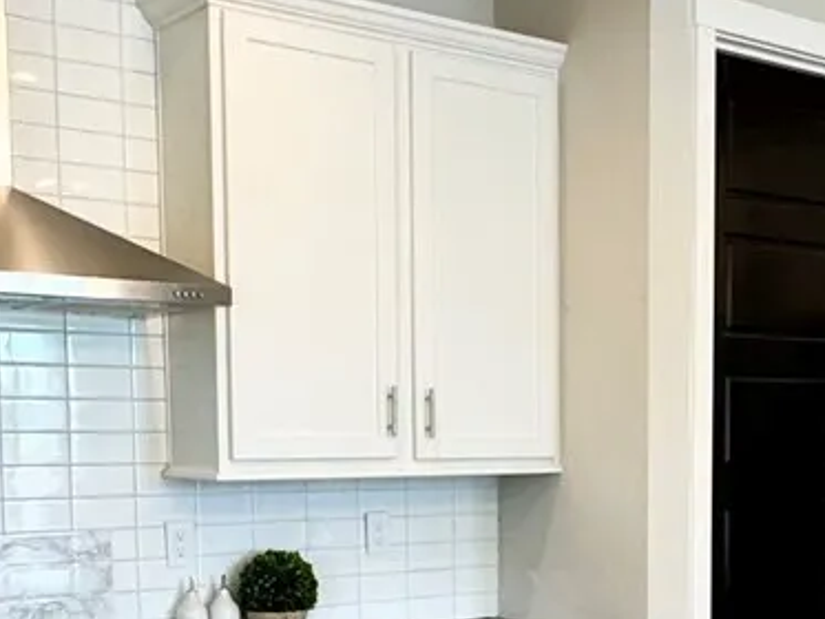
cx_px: 628
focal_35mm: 60
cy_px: 575
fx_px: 1430
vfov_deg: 23.7
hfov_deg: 31.5
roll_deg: +0.2
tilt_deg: -6.2
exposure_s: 1/120
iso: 200
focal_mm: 2.22
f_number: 2.2
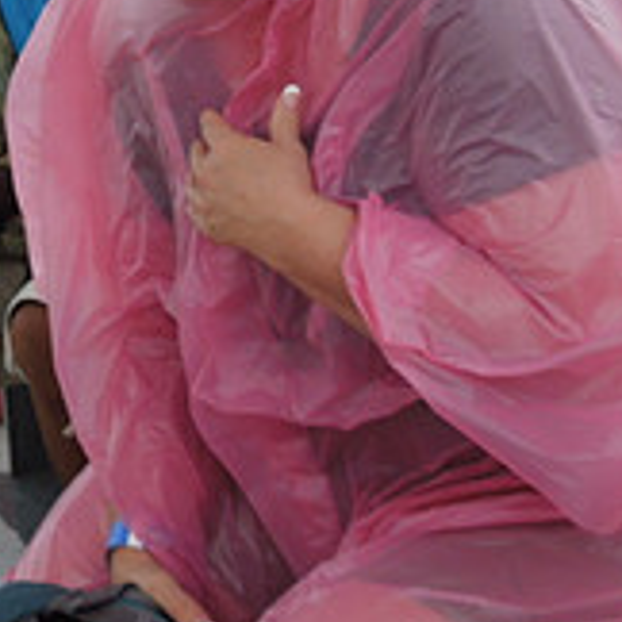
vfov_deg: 21.7
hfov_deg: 21.5
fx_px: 1606
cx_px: 69
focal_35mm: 79
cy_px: 129
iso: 100
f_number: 3.3
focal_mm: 4.5
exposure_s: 1/200
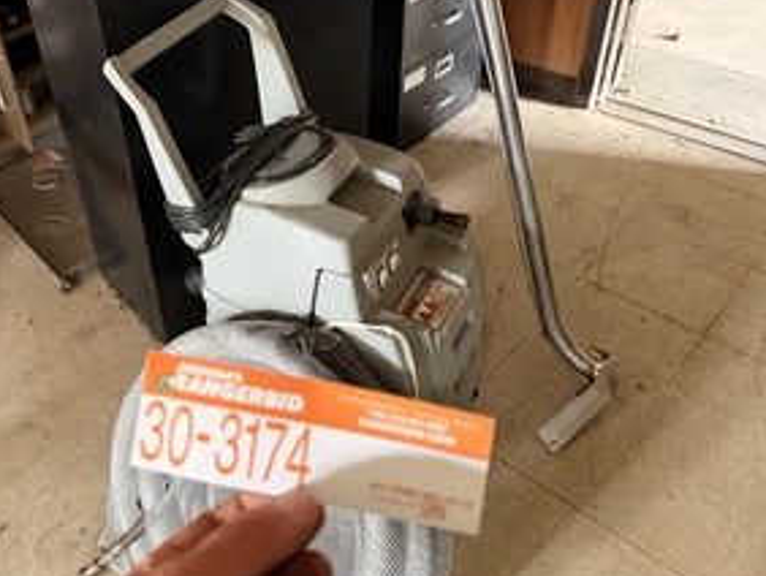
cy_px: 196
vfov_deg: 41.4
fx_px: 753
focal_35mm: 34
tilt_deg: -37.4
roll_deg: +8.1
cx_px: 228
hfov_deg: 52.4
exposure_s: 1/40
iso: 800
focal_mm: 6.76
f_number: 1.78
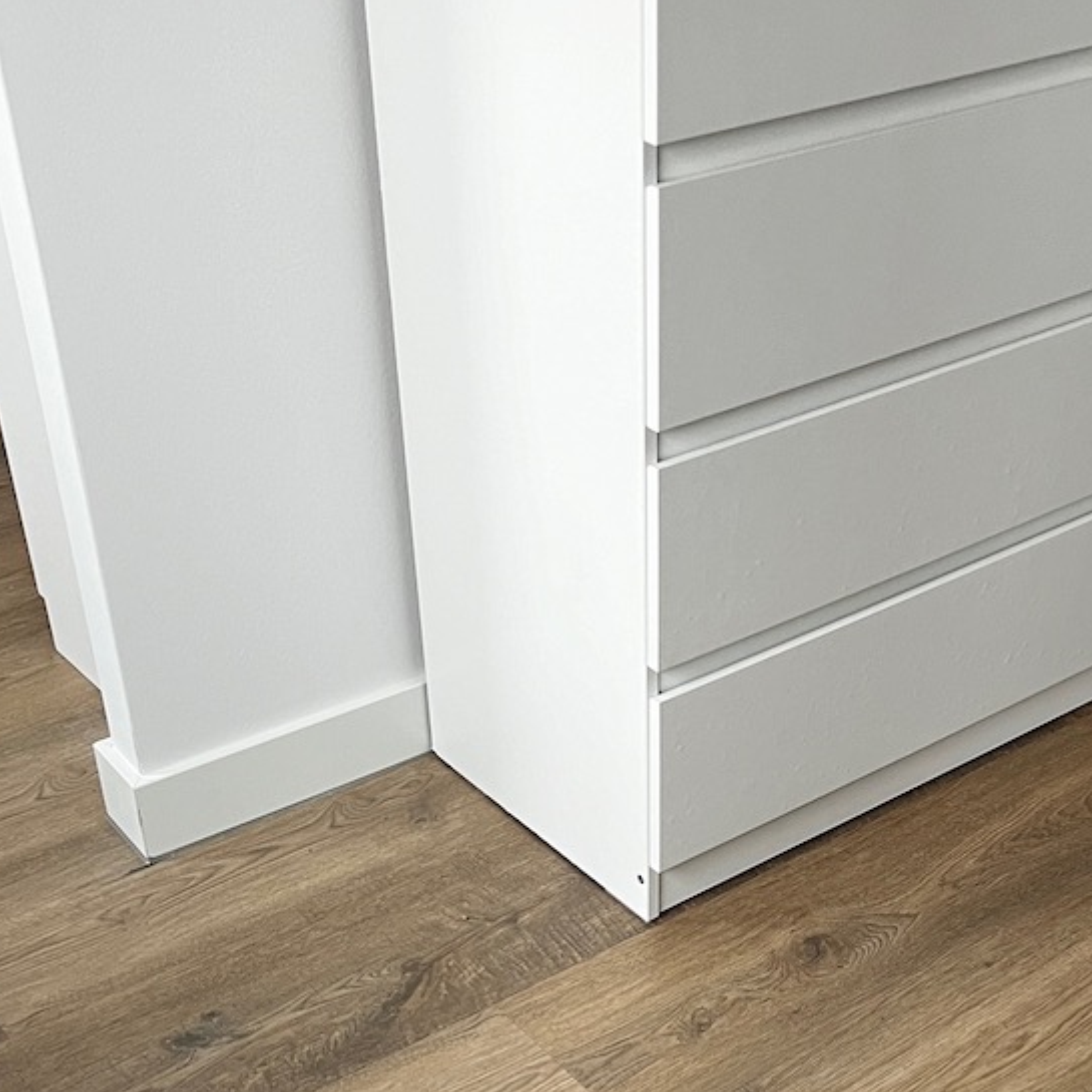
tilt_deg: -38.5
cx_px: 739
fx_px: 1927
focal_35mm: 54
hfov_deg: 31.4
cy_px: 906
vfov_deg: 30.7
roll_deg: -1.2
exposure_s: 1/85
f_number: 1.5
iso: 125
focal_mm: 5.7
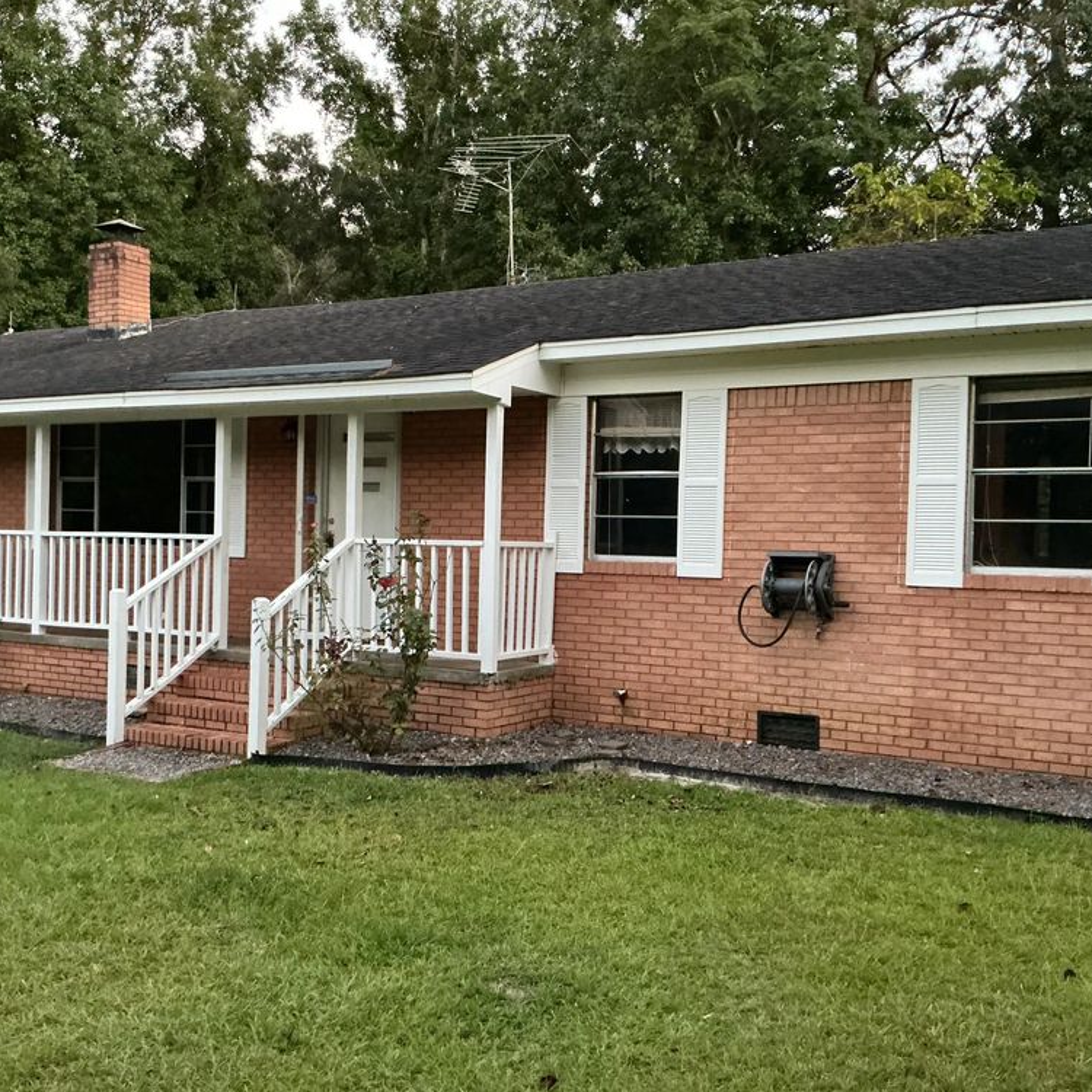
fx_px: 1249
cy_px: 556
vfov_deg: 47.2
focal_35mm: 35
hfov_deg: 47.1
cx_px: 485
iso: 320
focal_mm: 3
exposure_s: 1/30
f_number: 1.8
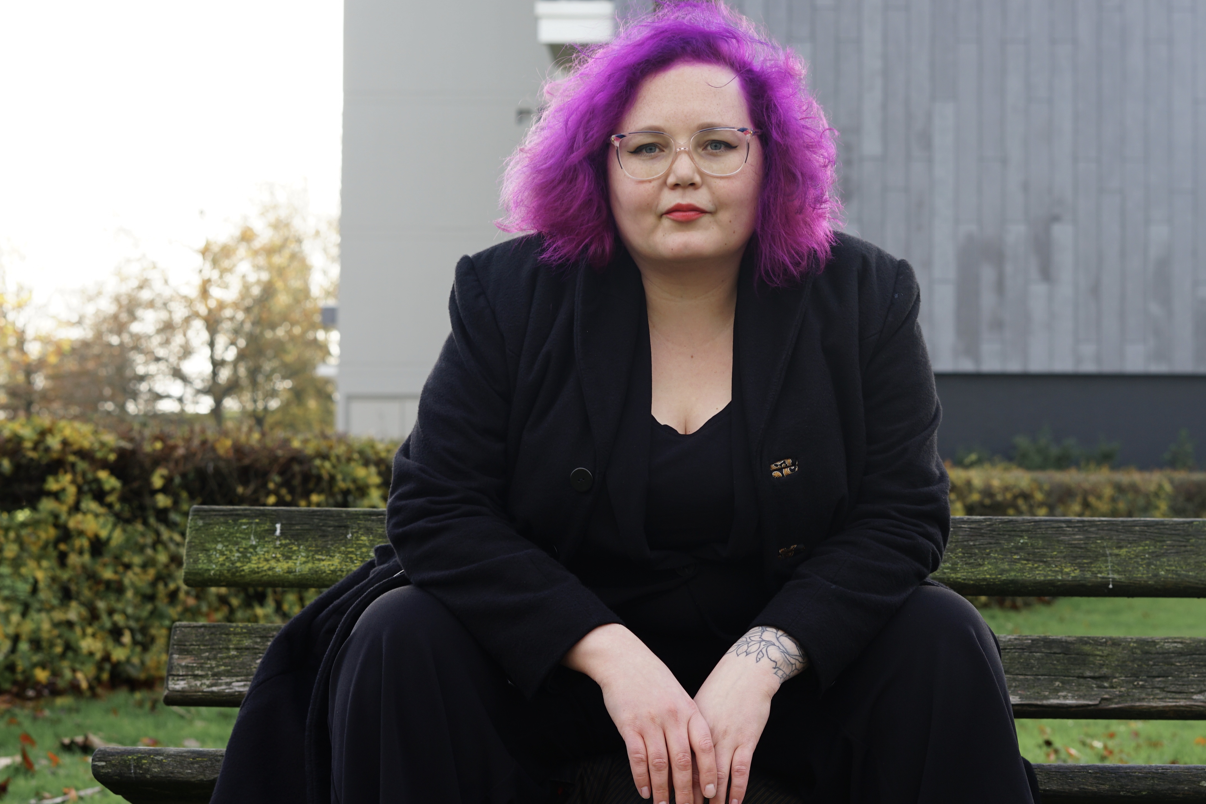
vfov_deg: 19.7
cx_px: 692
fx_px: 2311
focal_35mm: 69
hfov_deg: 29.2
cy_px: 443
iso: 100
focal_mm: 50
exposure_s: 1/80
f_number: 5.6
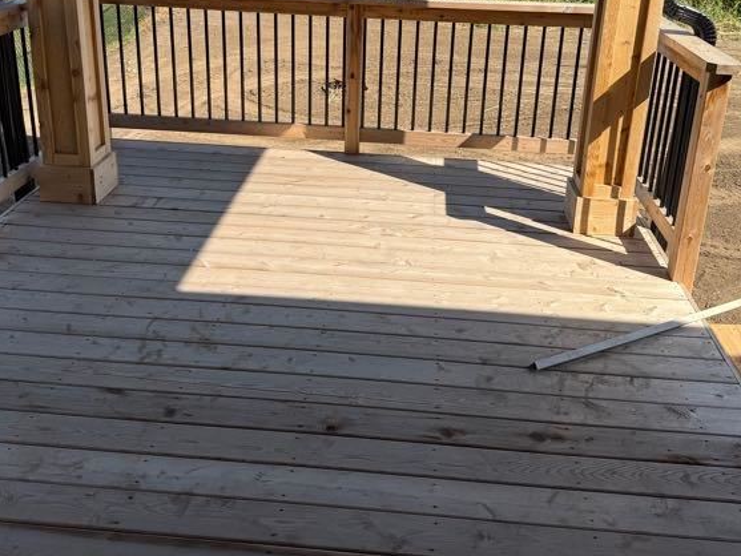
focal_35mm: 36
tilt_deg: -18.9
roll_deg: -2.8
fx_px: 771
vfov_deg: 38.7
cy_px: 144
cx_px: 383
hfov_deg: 51.3
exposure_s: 1/3584
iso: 80
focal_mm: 6.76
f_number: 1.78
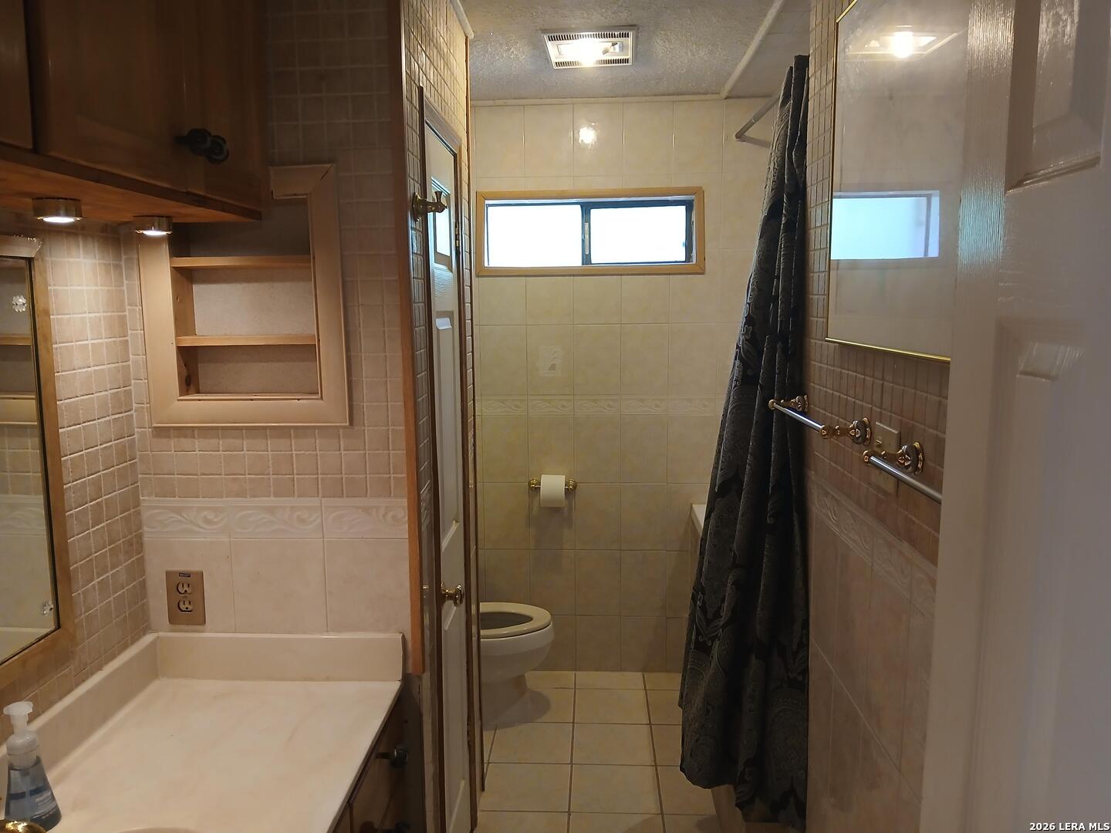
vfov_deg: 53.1
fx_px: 834
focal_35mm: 26
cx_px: 556
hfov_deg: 67.3
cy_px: 416
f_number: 1.8
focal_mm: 3.98
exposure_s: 1/40
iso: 200
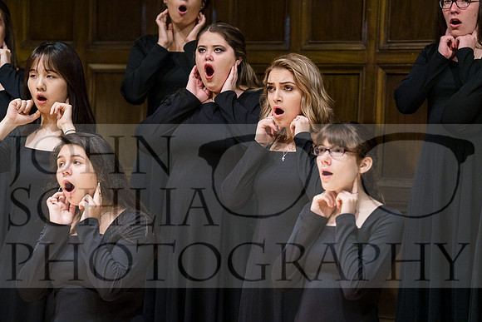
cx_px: 241
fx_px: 2678
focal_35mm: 200
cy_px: 161
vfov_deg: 6.9
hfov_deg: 10.3
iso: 1600
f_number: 4.5
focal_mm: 200
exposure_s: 1/320
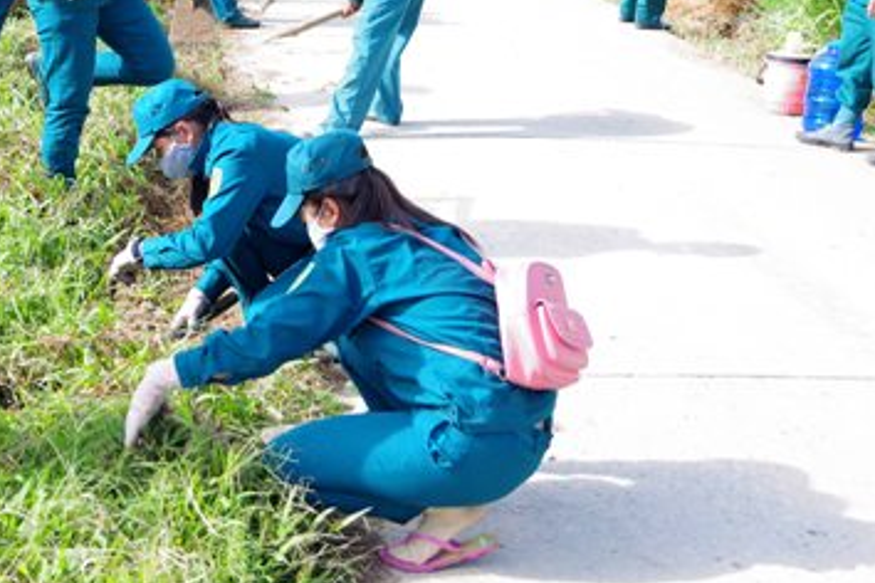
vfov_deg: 20.5
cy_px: 73
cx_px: 222
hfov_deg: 30.5
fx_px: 1580
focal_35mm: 65
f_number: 4.5
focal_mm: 24
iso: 200
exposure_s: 1/160
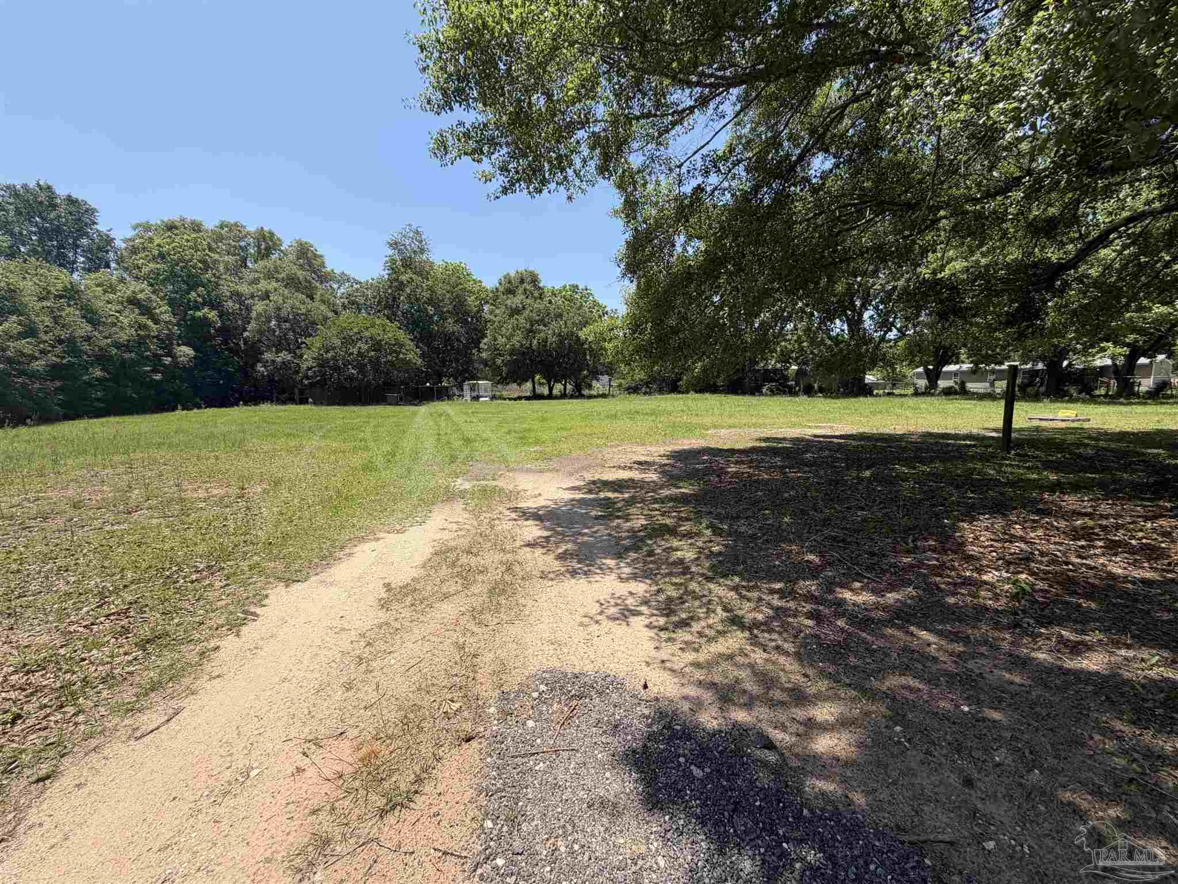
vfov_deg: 85.7
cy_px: 442
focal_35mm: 14
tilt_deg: -7.0
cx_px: 589
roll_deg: +1.1
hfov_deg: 102.1
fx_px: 476
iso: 32
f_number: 2.2
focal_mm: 2.22
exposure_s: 1/770
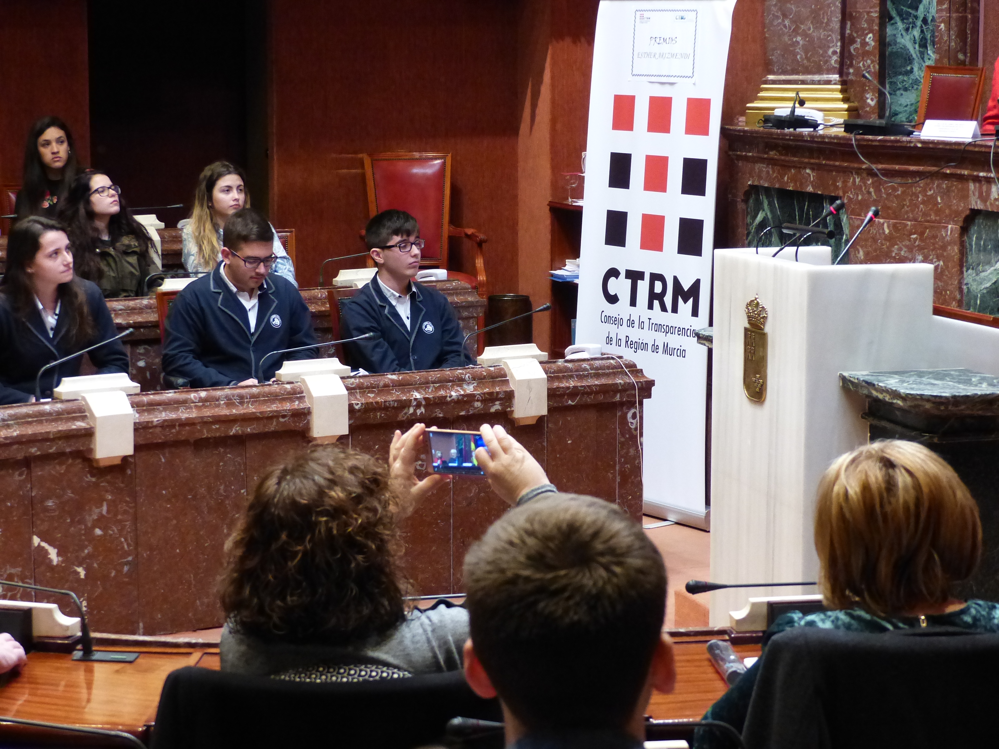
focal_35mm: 83
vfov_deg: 17.8
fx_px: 2395
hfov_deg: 23.6
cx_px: 500
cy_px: 374
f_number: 2.8
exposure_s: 1/50
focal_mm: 15
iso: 800
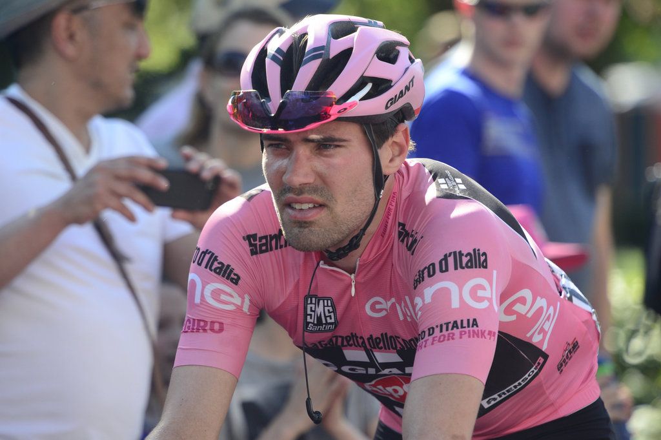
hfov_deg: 6.4
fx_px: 5871
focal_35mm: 320
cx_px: 330
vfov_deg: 4.3
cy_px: 220
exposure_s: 1/1000
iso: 1000
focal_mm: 320
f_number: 6.3
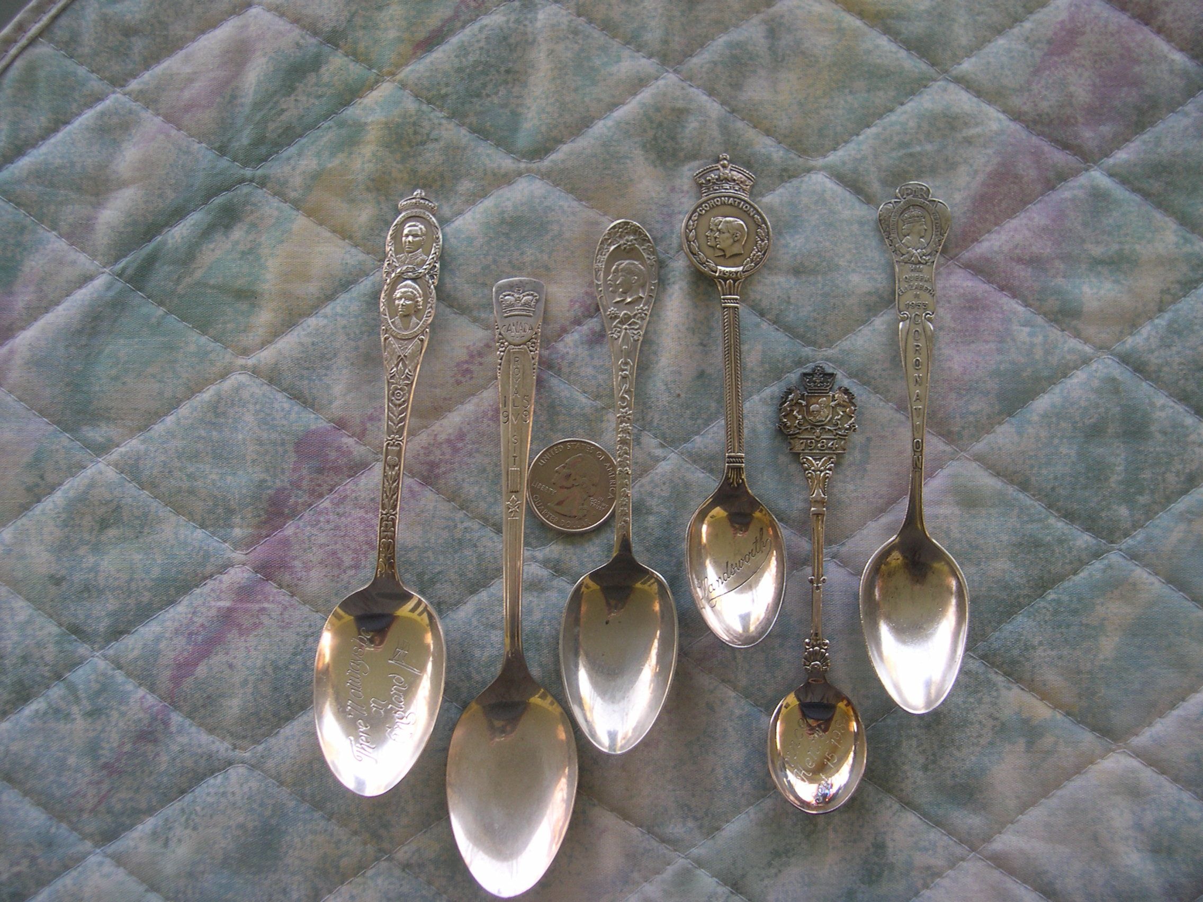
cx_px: 602
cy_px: 451
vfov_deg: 37.7
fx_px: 1321
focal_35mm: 38
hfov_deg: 49.0
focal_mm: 8
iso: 100
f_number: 2.8
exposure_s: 1/93.9
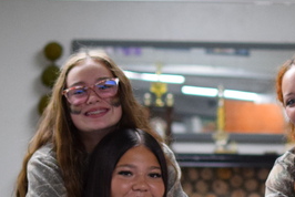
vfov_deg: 6.8
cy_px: 265
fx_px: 1656
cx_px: 274
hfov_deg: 10.1
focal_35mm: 202
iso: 1800
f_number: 2
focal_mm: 35
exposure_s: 1/500
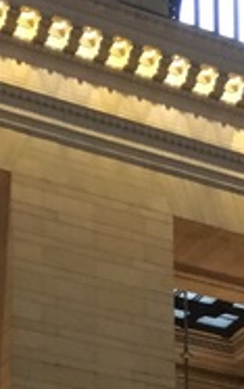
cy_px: 828
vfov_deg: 12.0
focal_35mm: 151
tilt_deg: +6.6
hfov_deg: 8.6
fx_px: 1605
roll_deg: +1.2
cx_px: 263
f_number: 2.2
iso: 200
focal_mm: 4.15
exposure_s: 1/17
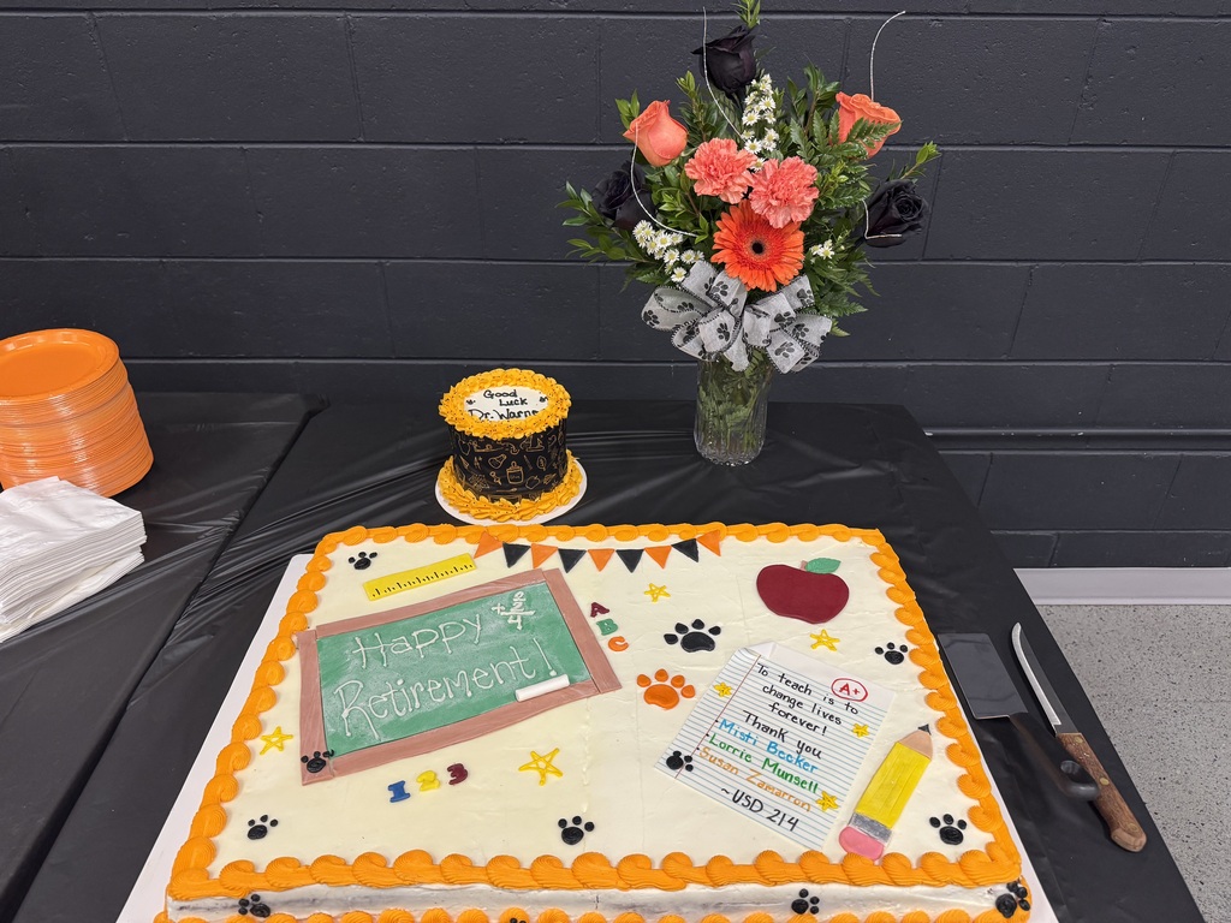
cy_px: 462
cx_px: 616
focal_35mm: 24
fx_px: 853
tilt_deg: -33.3
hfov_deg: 71.6
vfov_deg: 56.8
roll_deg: -0.7
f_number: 1.78
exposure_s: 1/60
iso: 250
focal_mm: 6.76
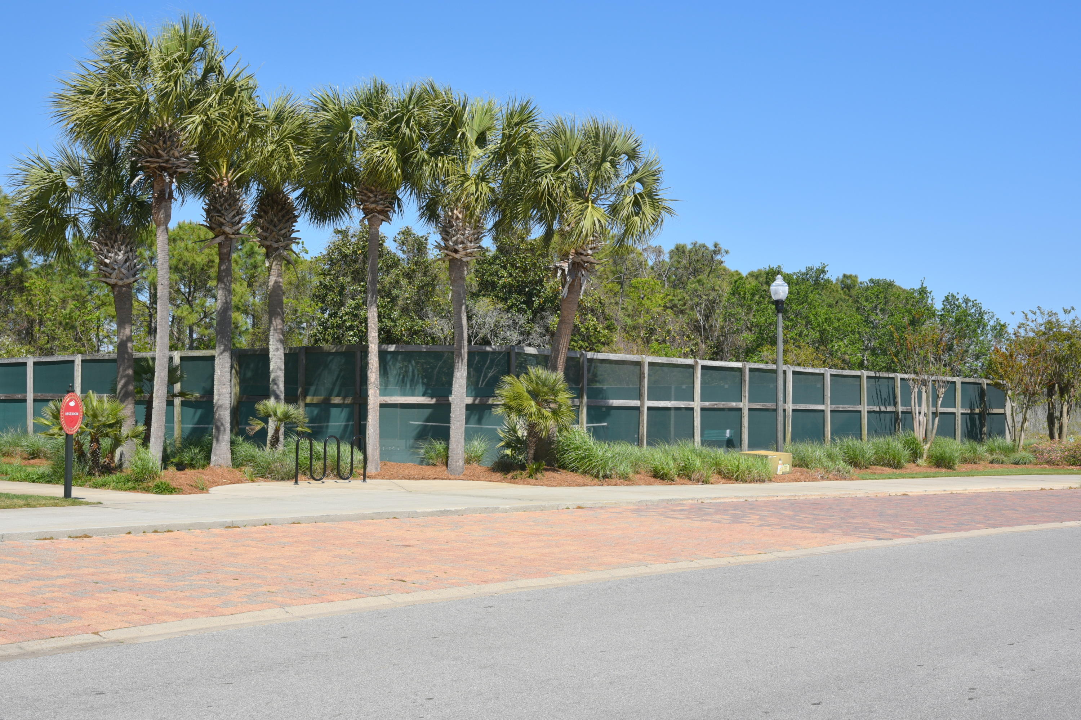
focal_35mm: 44
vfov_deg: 30.5
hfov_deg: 44.5
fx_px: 1321
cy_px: 360
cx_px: 540
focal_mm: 44
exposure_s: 1/400
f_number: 10
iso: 200
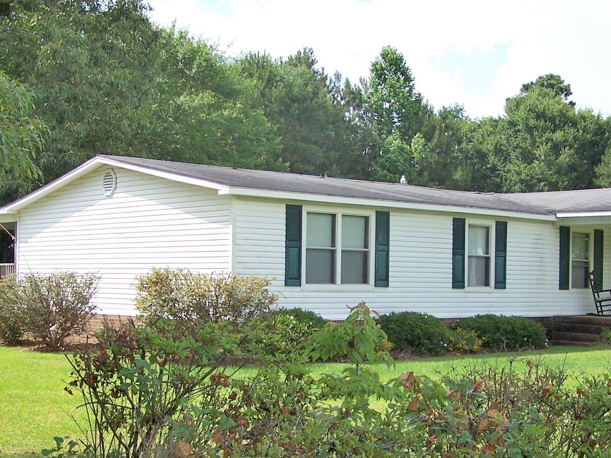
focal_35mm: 60
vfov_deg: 24.3
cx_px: 345
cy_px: 296
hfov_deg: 32.1
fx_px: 1059
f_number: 2.8
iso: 80
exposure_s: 1/640
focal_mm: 6.3
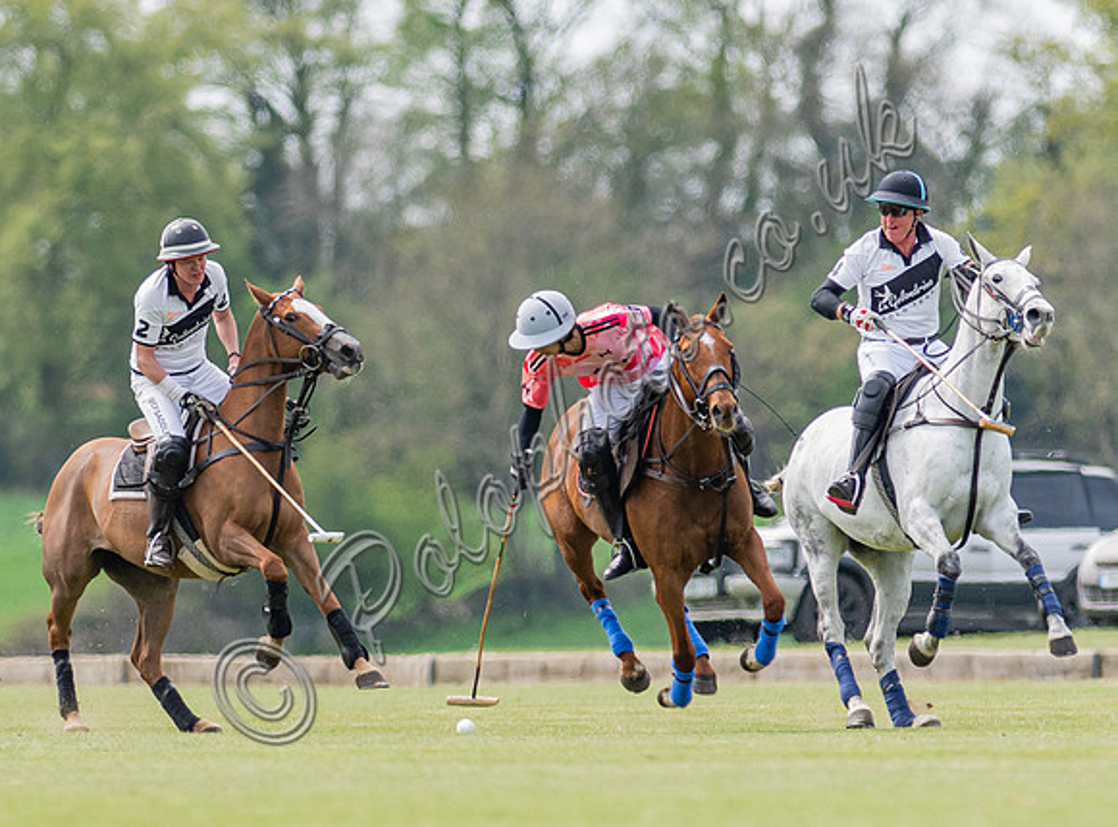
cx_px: 587
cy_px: 504
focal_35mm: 771
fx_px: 24764
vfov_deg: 1.9
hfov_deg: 2.6
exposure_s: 1/4000
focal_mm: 300
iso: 400
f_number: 3.2
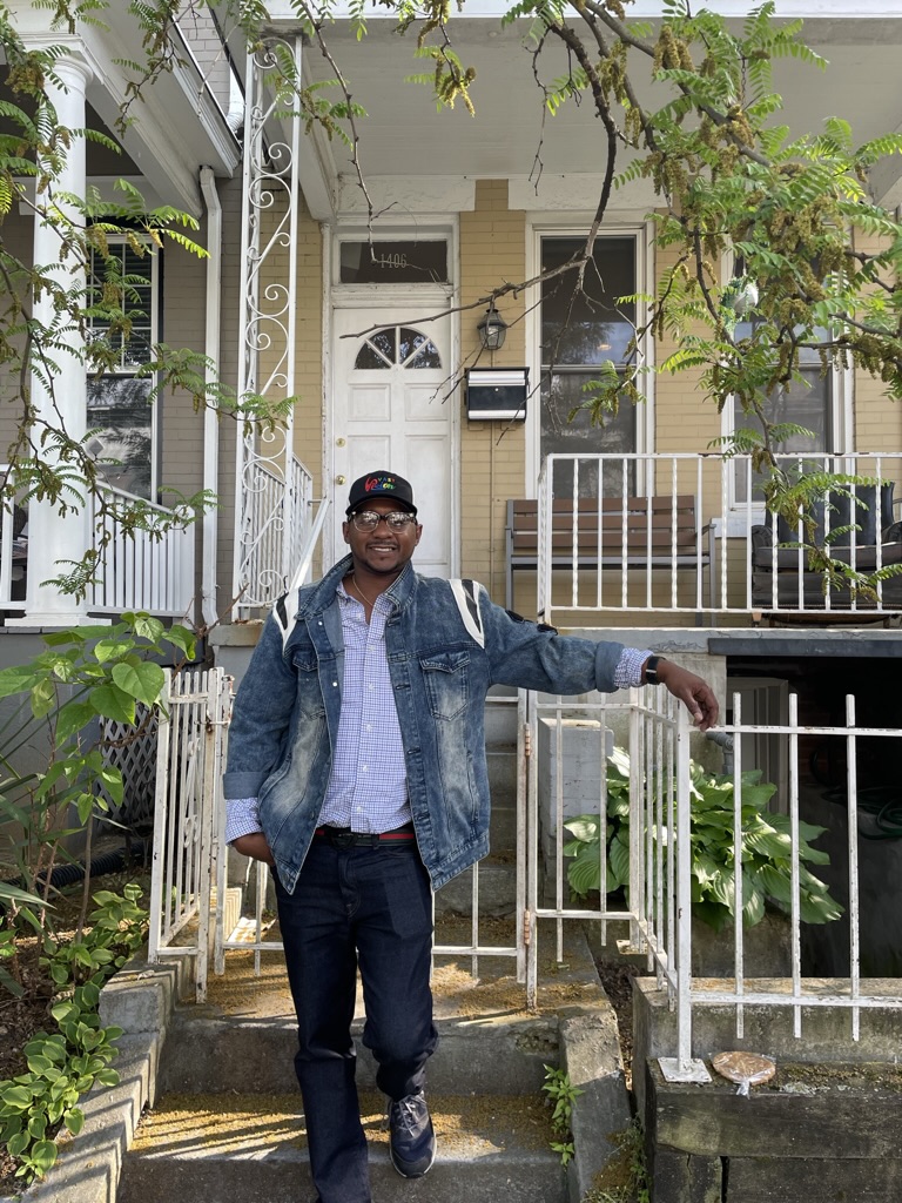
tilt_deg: +4.3
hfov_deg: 53.1
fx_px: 903
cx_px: 451
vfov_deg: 67.3
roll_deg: -0.4
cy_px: 602
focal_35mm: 26
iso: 32
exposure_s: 1/166
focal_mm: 4.2
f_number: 1.6
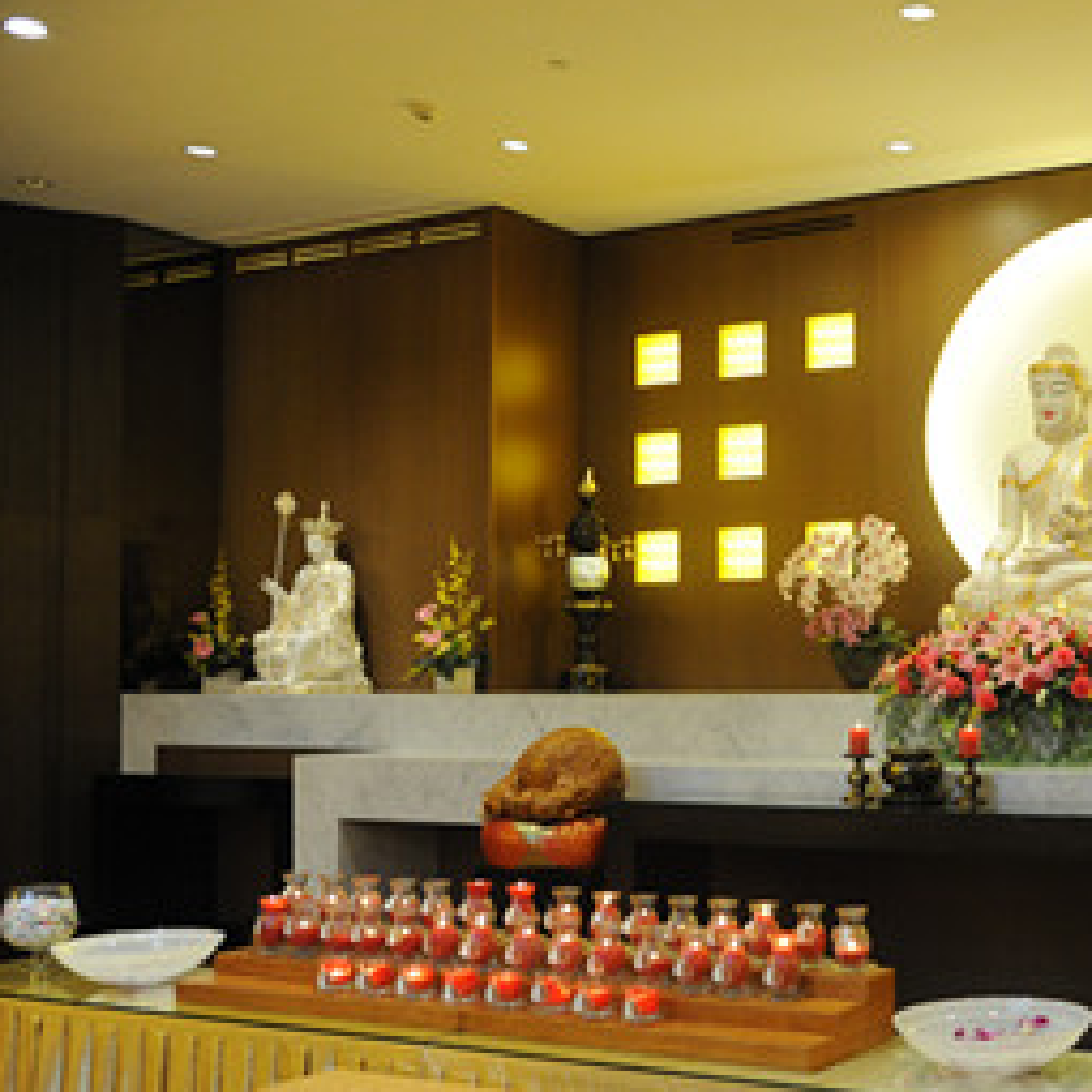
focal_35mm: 45
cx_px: 1049
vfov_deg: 37.5
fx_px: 1606
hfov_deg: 34.7
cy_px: 617
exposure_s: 1/200
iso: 3200
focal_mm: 27
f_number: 4.5
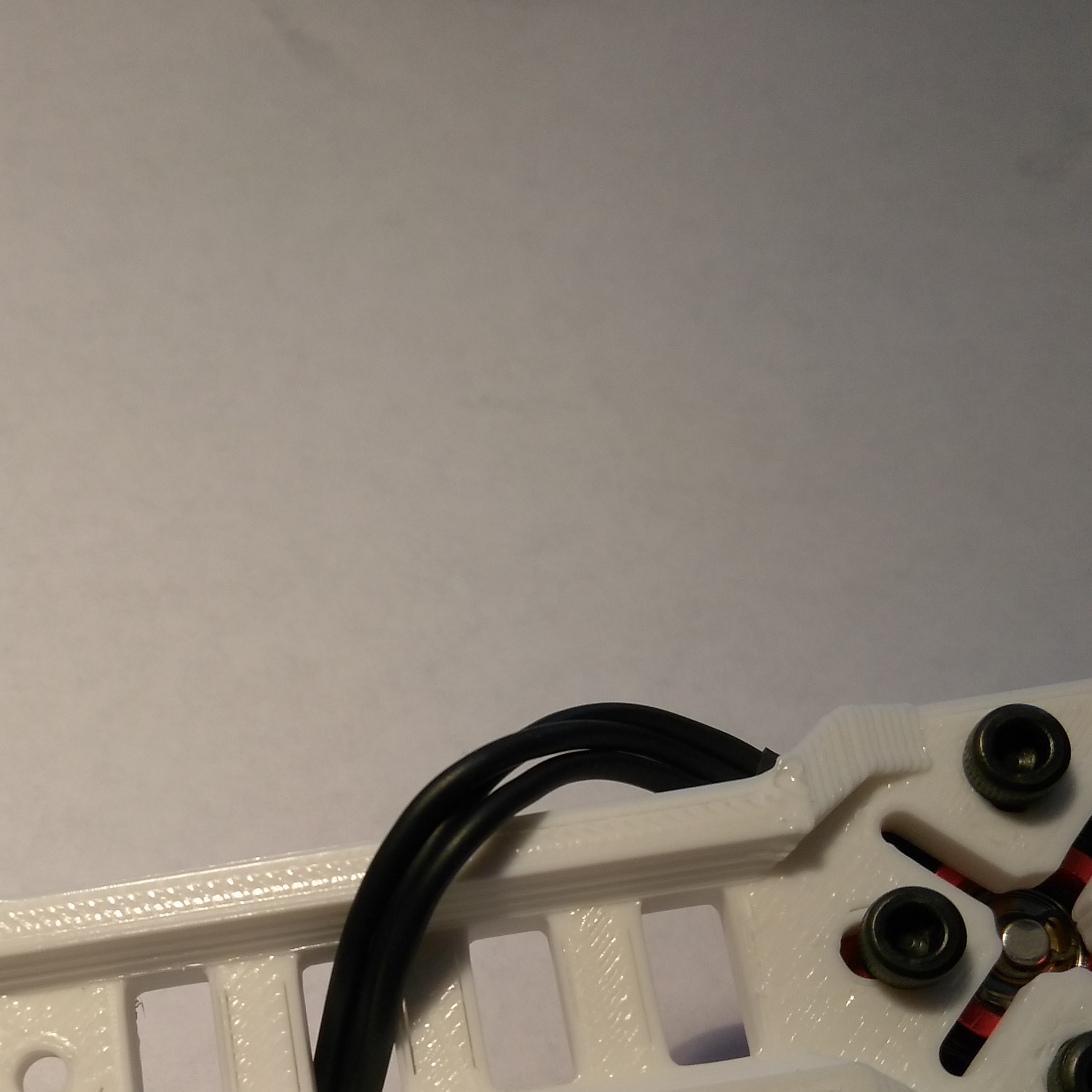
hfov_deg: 45.0
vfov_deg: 44.4
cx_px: 325
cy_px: 825
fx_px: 1285
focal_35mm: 36
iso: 128
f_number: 2.2
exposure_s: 1/60
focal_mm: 3.46
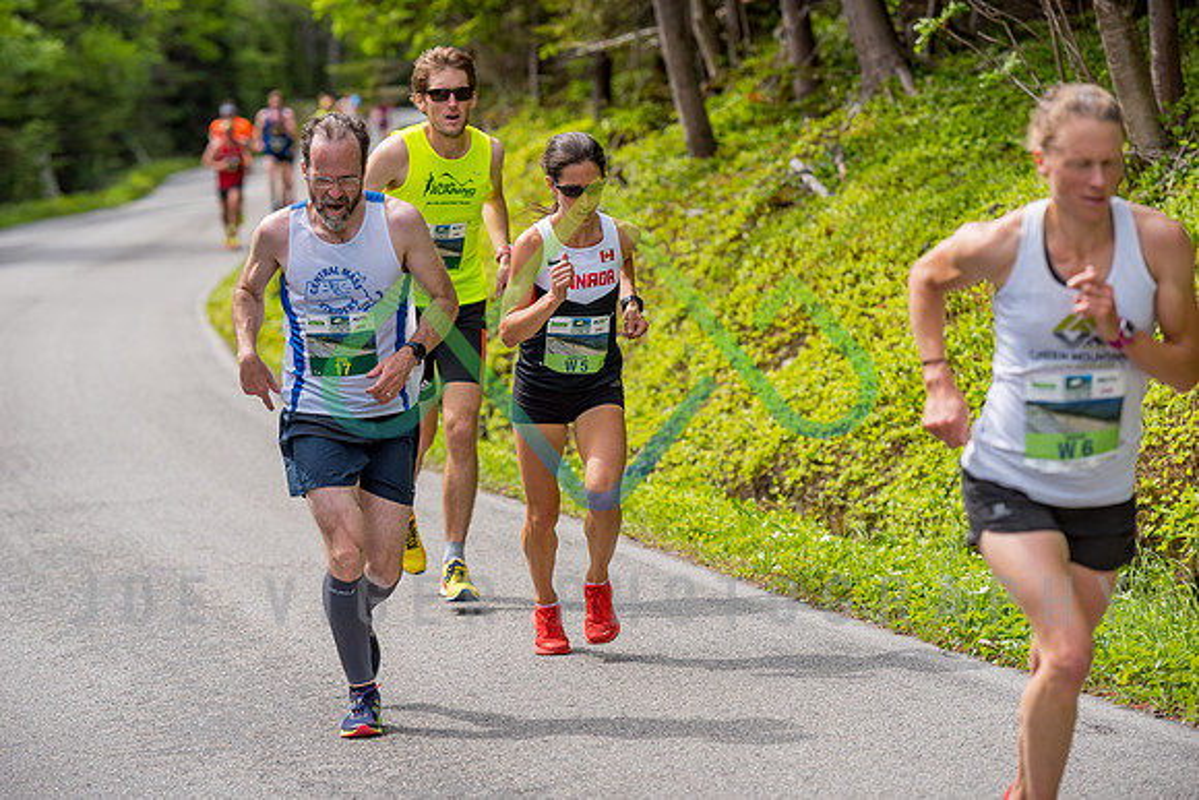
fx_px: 4830
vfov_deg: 9.5
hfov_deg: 14.2
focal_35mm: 145
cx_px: 600
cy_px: 400
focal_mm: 145
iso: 400
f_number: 4
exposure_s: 1/2000
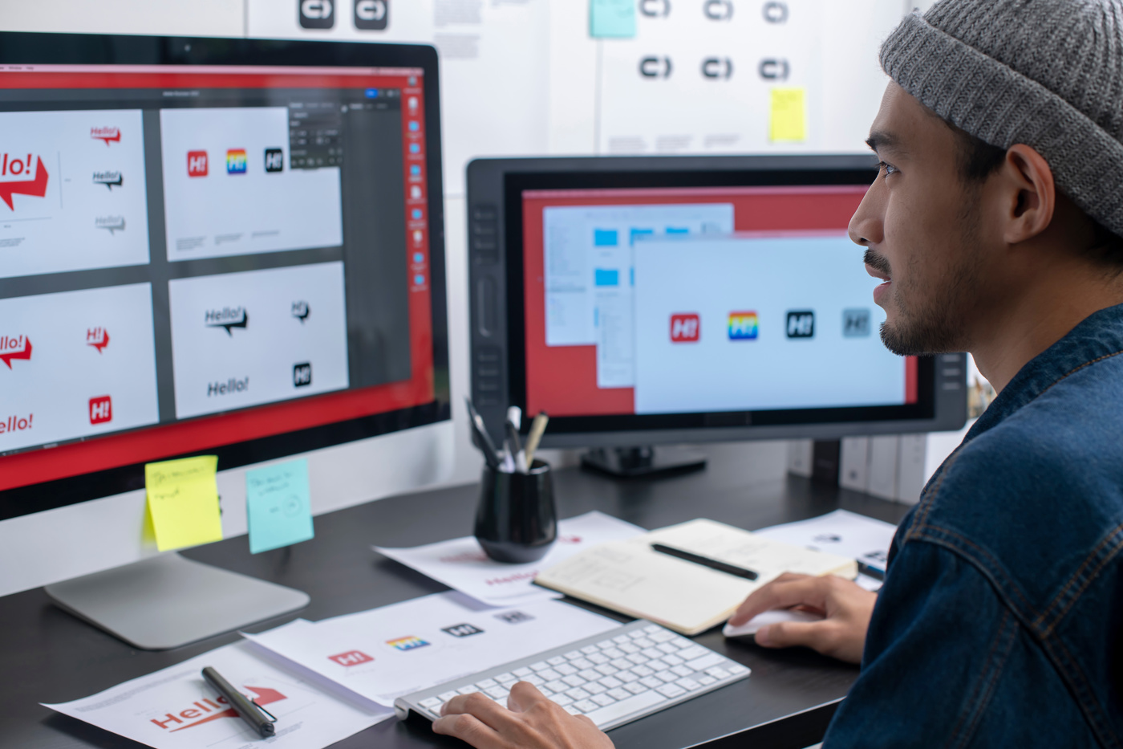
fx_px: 1559
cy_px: 374
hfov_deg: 39.6
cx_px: 562
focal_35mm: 50
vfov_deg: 27.0
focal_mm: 50
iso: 160
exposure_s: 1/25
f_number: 5
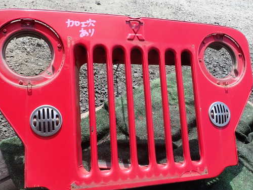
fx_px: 263
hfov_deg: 51.3
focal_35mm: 36
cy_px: 100
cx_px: 123
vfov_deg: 39.6
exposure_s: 1/400
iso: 100
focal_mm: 5.4
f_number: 3.2
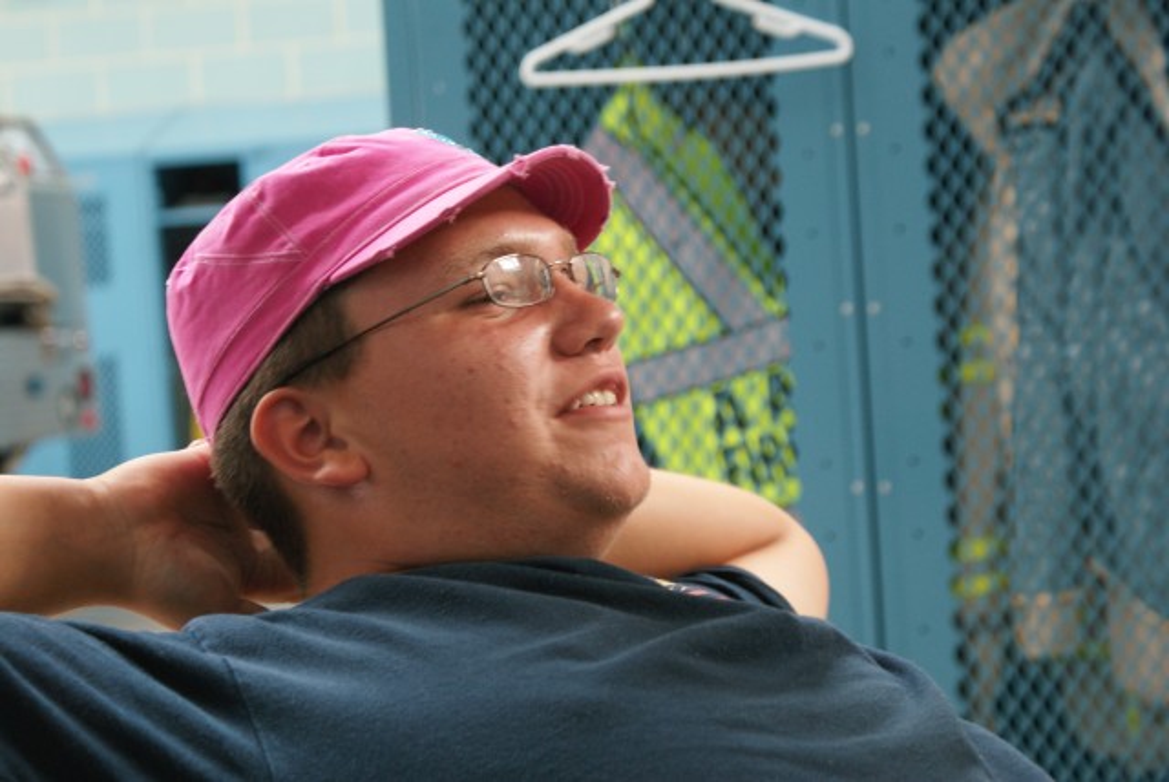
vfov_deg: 13.1
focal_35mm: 105
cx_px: 584
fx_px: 3413
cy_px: 391
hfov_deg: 19.4
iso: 400
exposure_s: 1/4
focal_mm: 70
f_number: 5.6
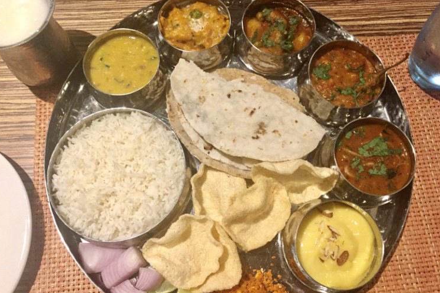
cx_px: 218
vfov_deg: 42.3
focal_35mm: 31
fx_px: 379
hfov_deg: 60.3
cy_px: 159
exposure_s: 1/33
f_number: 2.2
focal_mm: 4.15
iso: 320
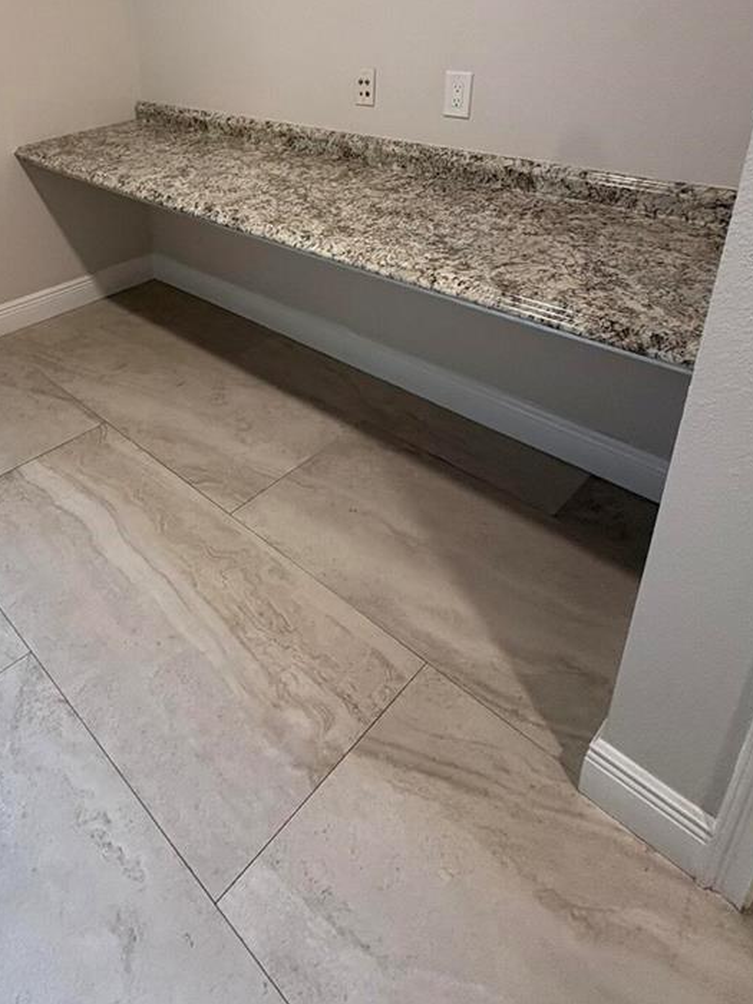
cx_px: 202
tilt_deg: -21.0
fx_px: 696
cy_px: 260
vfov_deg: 67.4
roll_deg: +3.5
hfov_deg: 54.6
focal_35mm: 24
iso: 200
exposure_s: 1/60
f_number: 2.2
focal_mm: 2.22
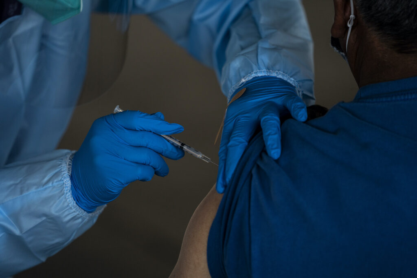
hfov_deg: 10.3
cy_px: 139
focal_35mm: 200
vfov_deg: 6.9
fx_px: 2316
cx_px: 208
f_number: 2.8
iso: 640
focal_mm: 200
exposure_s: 1/1250
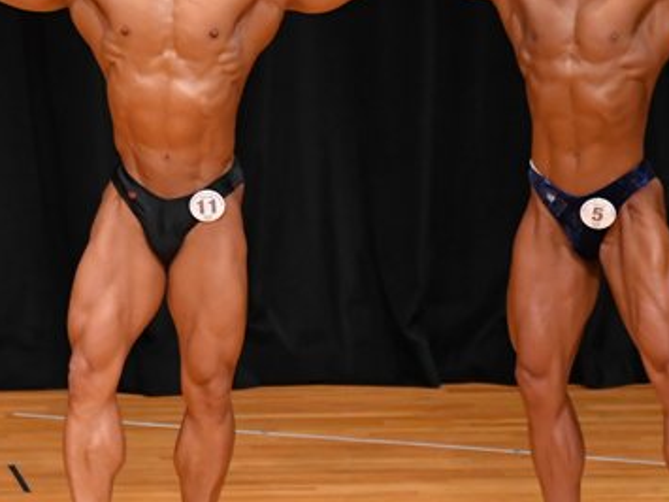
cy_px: 208
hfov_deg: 3.5
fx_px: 10954
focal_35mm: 567
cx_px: 301
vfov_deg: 2.6
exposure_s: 1/400
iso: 4000
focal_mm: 180
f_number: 5.6
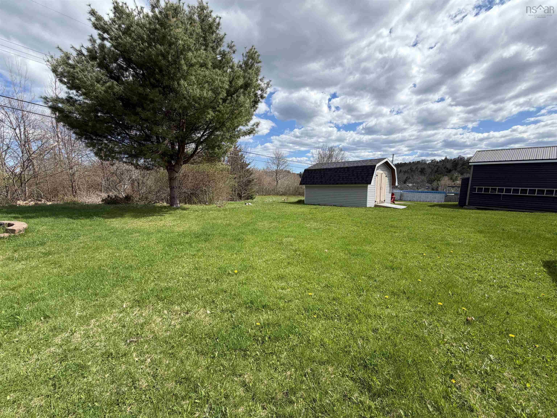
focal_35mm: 14
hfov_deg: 102.1
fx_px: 225
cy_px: 209
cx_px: 278
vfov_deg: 85.7
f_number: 2.2
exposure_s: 1/789
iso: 20
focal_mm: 2.22
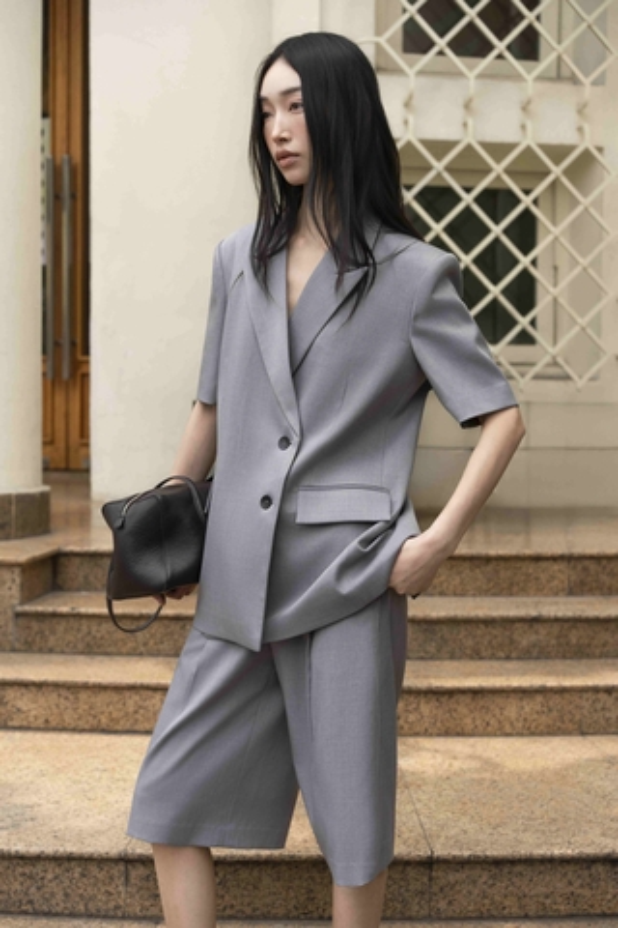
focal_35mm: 55
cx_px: 309
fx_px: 1416
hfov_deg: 24.6
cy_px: 464
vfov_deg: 36.2
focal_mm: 55
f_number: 5
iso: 250
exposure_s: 1/800
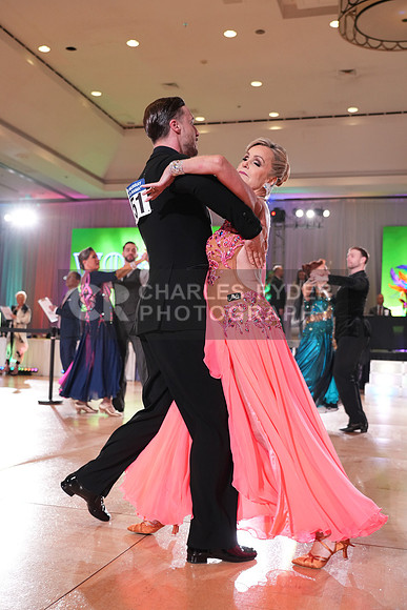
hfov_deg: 35.1
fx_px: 644
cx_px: 204
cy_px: 305
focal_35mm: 38
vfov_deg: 50.7
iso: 2000
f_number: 4
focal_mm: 38
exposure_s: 1/320
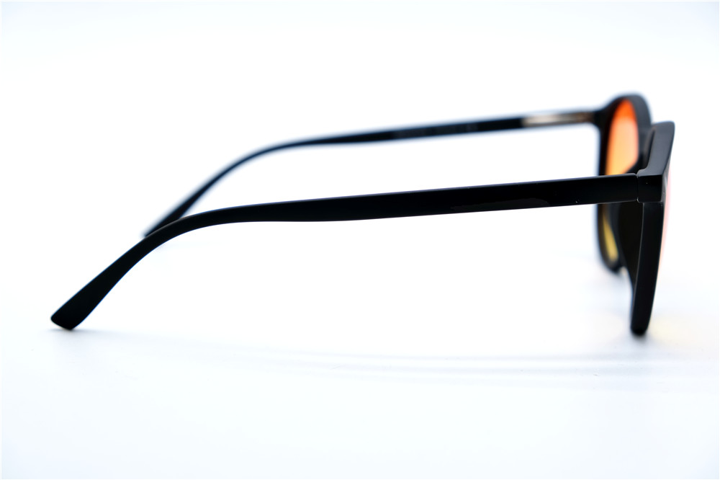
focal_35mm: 76
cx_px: 360
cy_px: 240
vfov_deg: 17.9
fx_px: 1519
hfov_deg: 26.7
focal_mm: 50.5
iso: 160
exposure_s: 1/140
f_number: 5.6
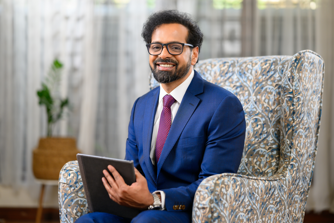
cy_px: 112
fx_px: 789
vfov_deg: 16.1
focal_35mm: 85
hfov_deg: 23.9
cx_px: 167
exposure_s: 1/200
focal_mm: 85
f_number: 1.8
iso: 320
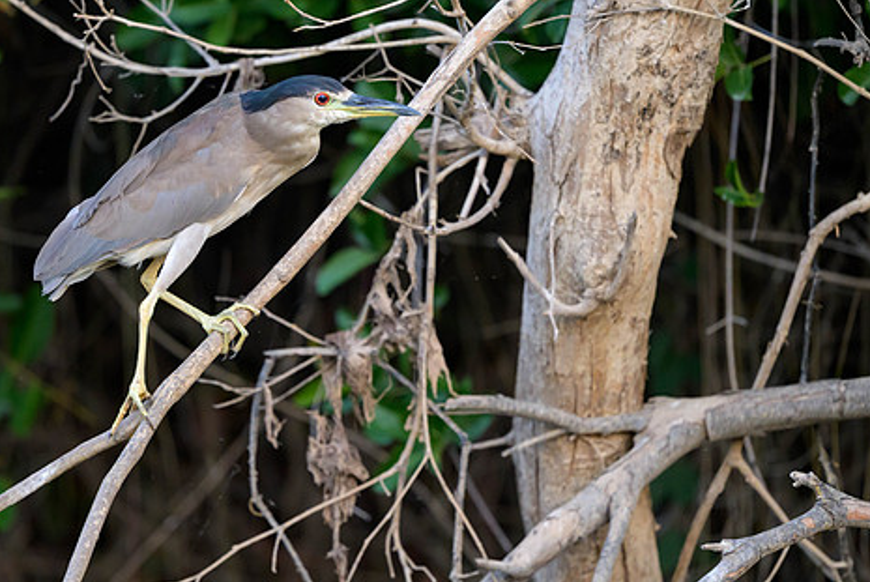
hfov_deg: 3.3
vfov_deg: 2.2
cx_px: 311
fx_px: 14973
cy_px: 216
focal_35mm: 619
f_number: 2.8
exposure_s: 1/200
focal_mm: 400
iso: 2800
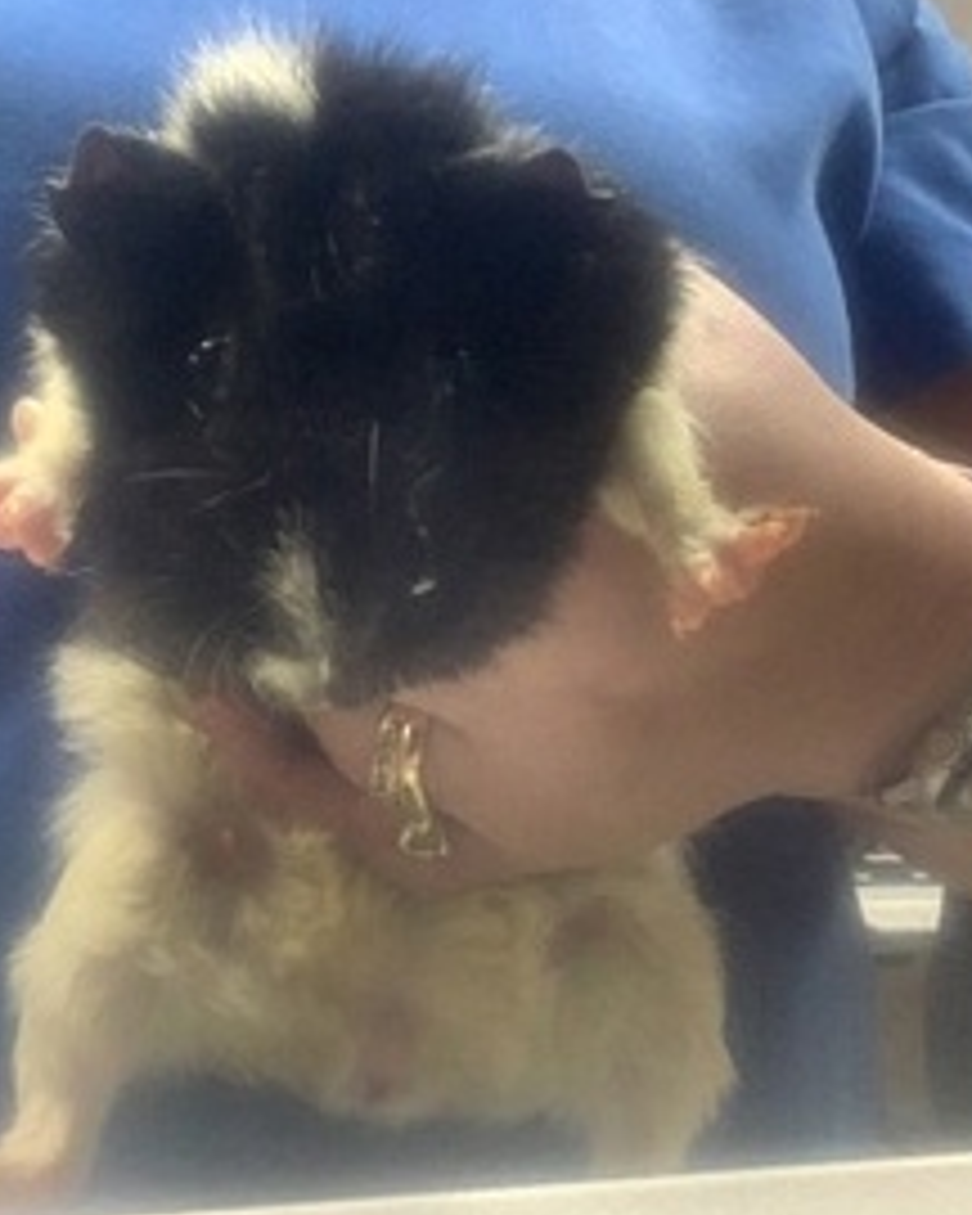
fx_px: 1690
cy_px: 610
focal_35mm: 47
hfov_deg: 32.1
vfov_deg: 39.5
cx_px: 472
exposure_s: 1/60
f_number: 2.4
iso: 400
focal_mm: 2.15
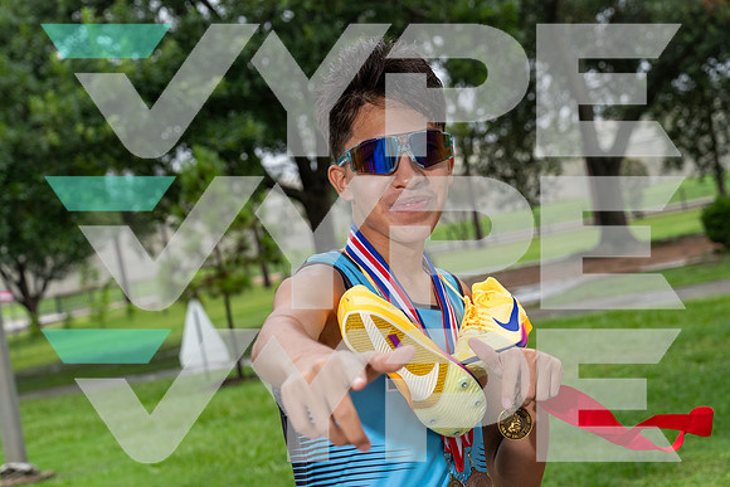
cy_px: 242
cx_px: 349
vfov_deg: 18.5
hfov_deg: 27.5
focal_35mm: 74
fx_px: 1493
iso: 500
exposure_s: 1/250
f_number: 6.3
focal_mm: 70
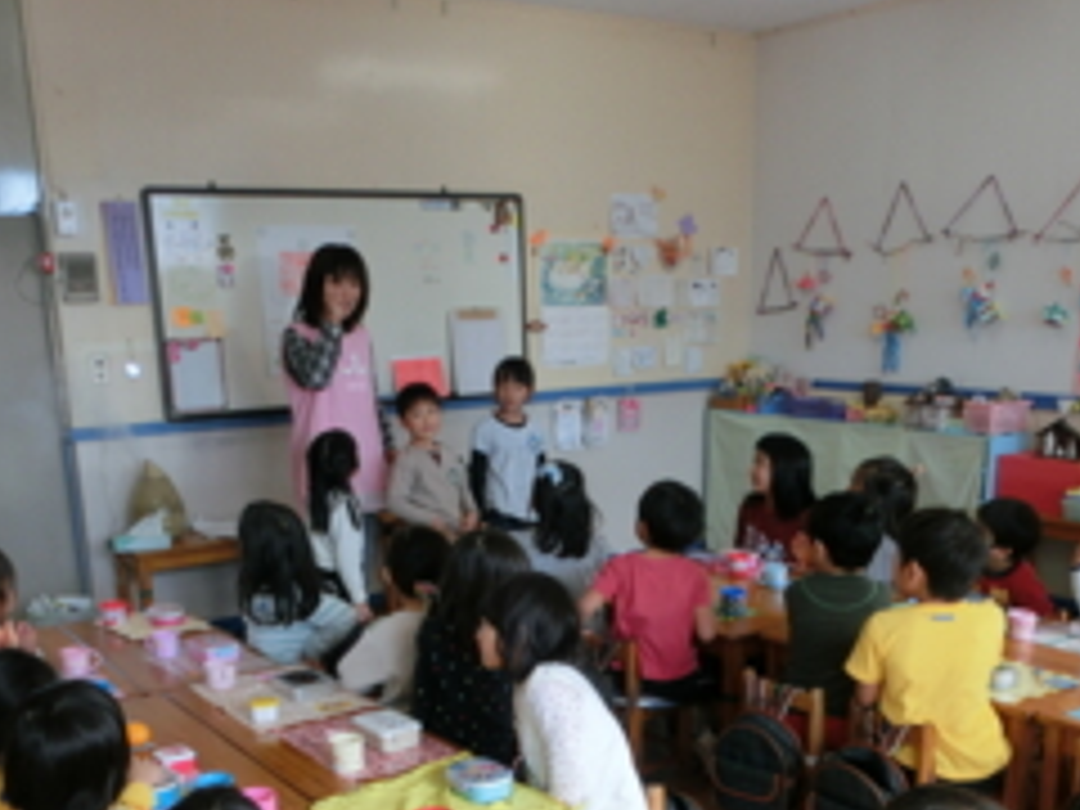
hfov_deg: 46.8
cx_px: 531
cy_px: 666
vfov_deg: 34.7
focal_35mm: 40
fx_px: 1248
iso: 80
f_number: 3
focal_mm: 4.24
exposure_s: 1/160
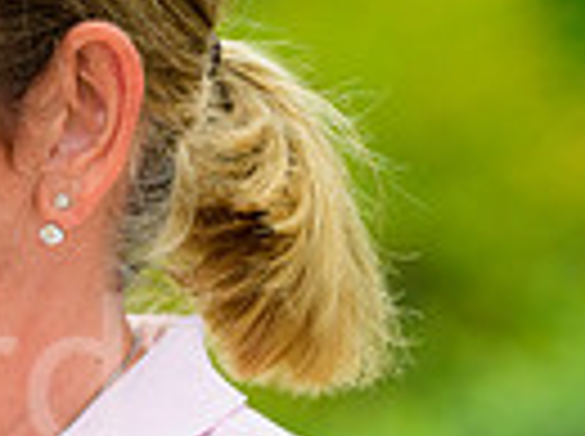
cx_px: -450
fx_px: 9430
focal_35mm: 559
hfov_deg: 3.5
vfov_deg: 2.7
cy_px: 416
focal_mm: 130
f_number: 4
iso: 200
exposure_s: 1/500
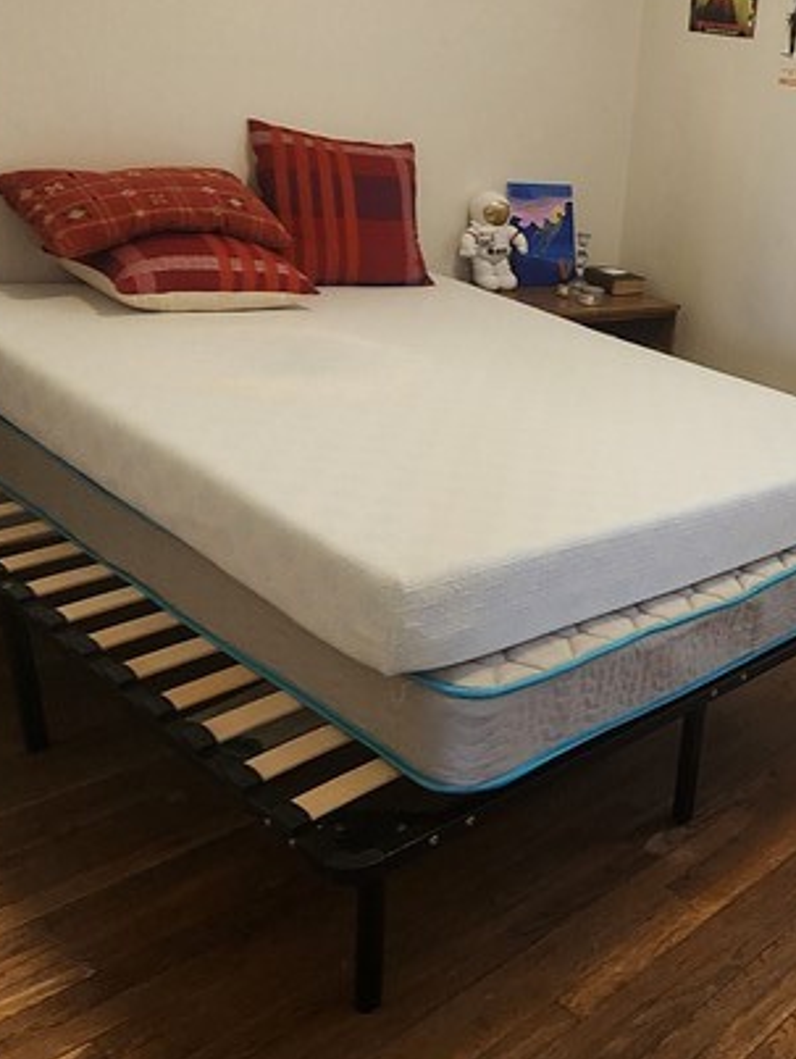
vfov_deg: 54.8
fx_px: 1010
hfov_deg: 37.2
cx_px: 843
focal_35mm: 33
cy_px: 407
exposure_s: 1/60
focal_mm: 2.2
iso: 200
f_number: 2.2
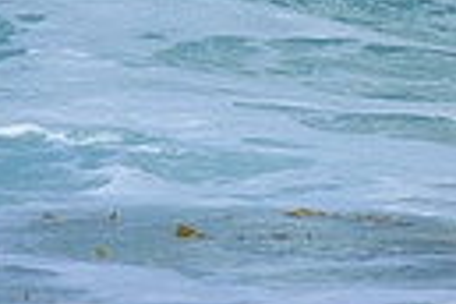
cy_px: -337
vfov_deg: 0.3
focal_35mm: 4322
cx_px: 295
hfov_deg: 0.5
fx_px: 54741
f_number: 6.3
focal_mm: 800
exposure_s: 1/2000
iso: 220
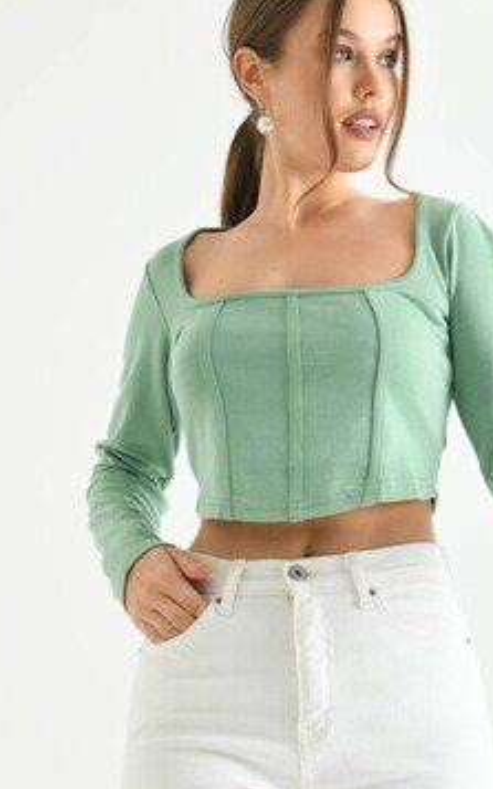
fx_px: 1591
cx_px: 310
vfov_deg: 27.8
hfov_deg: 17.6
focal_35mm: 74
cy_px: 415
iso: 160
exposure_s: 1/125
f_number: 5.6
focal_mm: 48
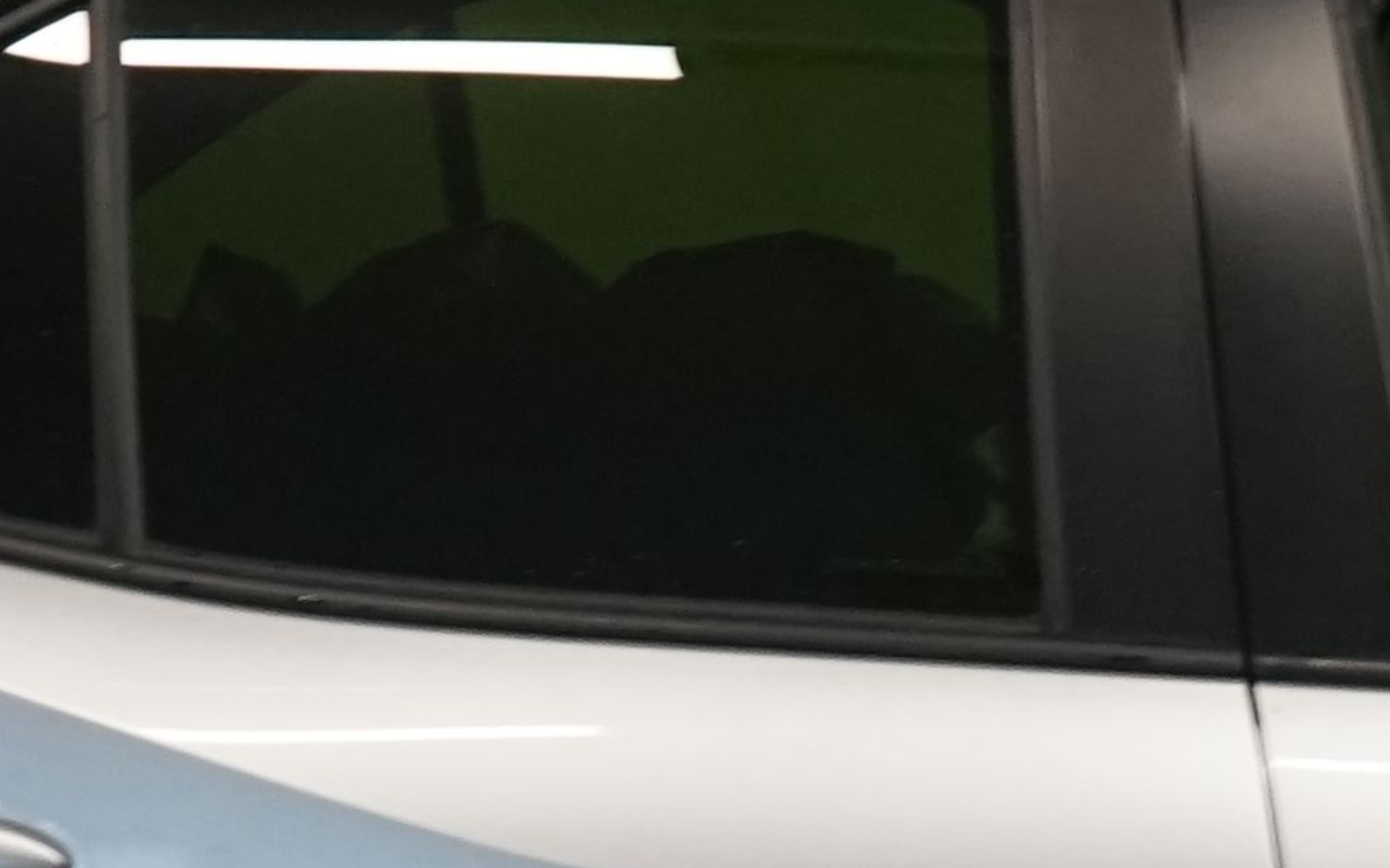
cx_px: 1715
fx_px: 8901
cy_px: 1209
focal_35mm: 235
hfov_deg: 8.8
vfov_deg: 5.5
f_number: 7.1
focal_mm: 39
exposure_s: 1/30
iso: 1600
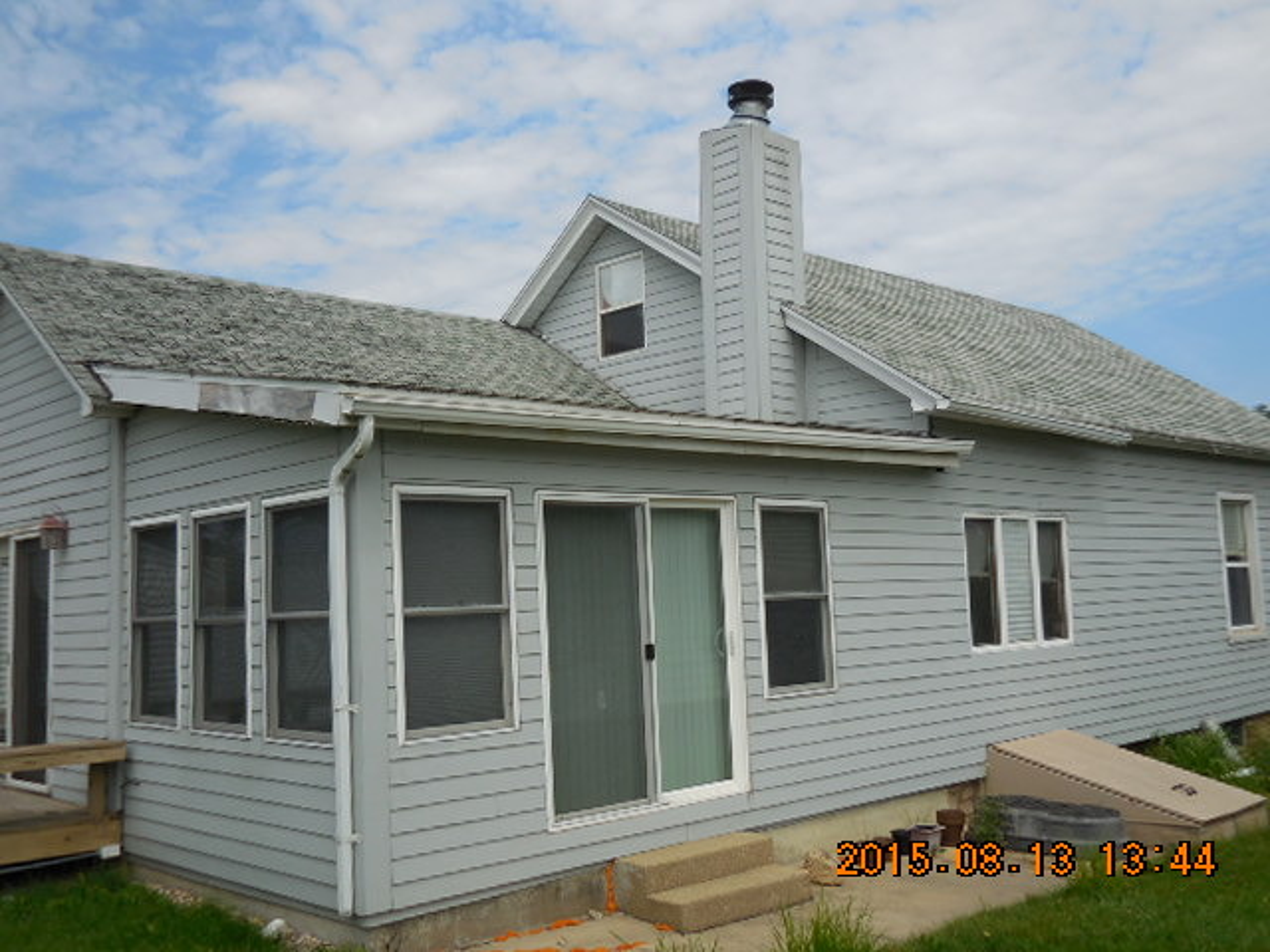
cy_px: 476
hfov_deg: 55.4
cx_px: 635
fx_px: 1211
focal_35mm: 33
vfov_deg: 42.9
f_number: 3.7
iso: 125
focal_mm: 5.9
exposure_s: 1/1600
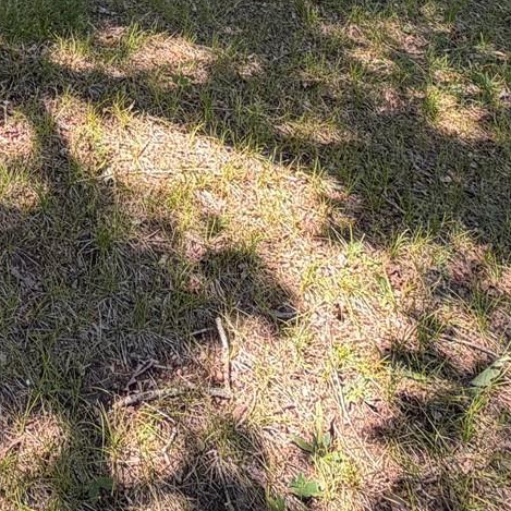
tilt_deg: -2.1
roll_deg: +1.4
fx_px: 902
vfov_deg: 23.5
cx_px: 60
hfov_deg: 30.4
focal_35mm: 54
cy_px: -302
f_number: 2.2
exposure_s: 1/143
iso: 40
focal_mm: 2.22
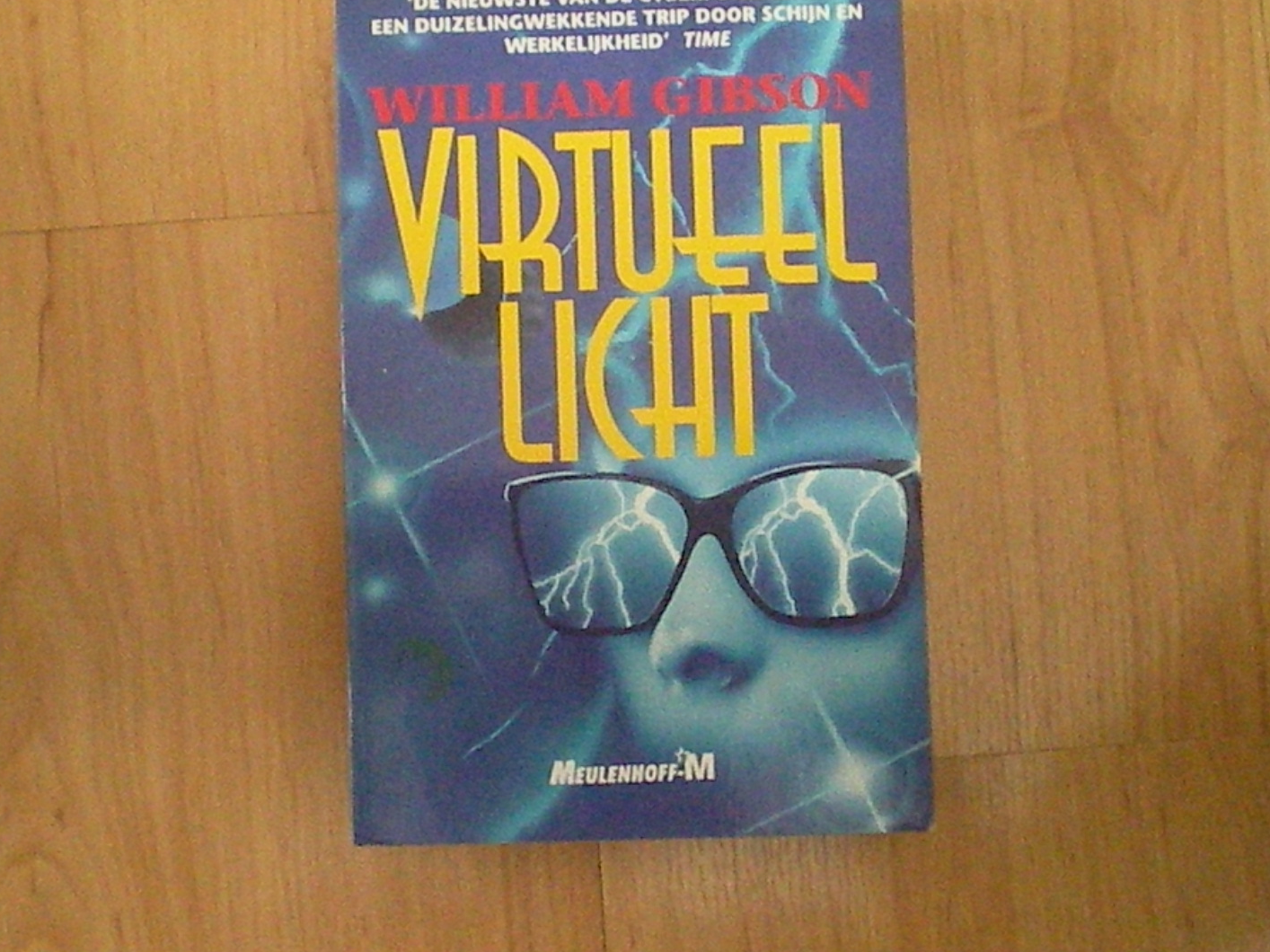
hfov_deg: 43.8
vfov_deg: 33.6
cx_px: 595
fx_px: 1577
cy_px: 444
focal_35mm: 43
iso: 1800
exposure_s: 1/72
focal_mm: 6.3
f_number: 3.1
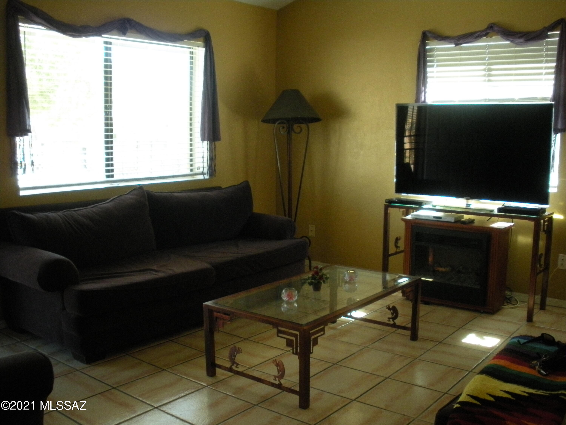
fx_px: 572
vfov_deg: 40.7
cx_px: 283
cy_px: 212
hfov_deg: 52.6
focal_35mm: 35
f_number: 3.5
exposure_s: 1/53.4
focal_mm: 6.3
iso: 400
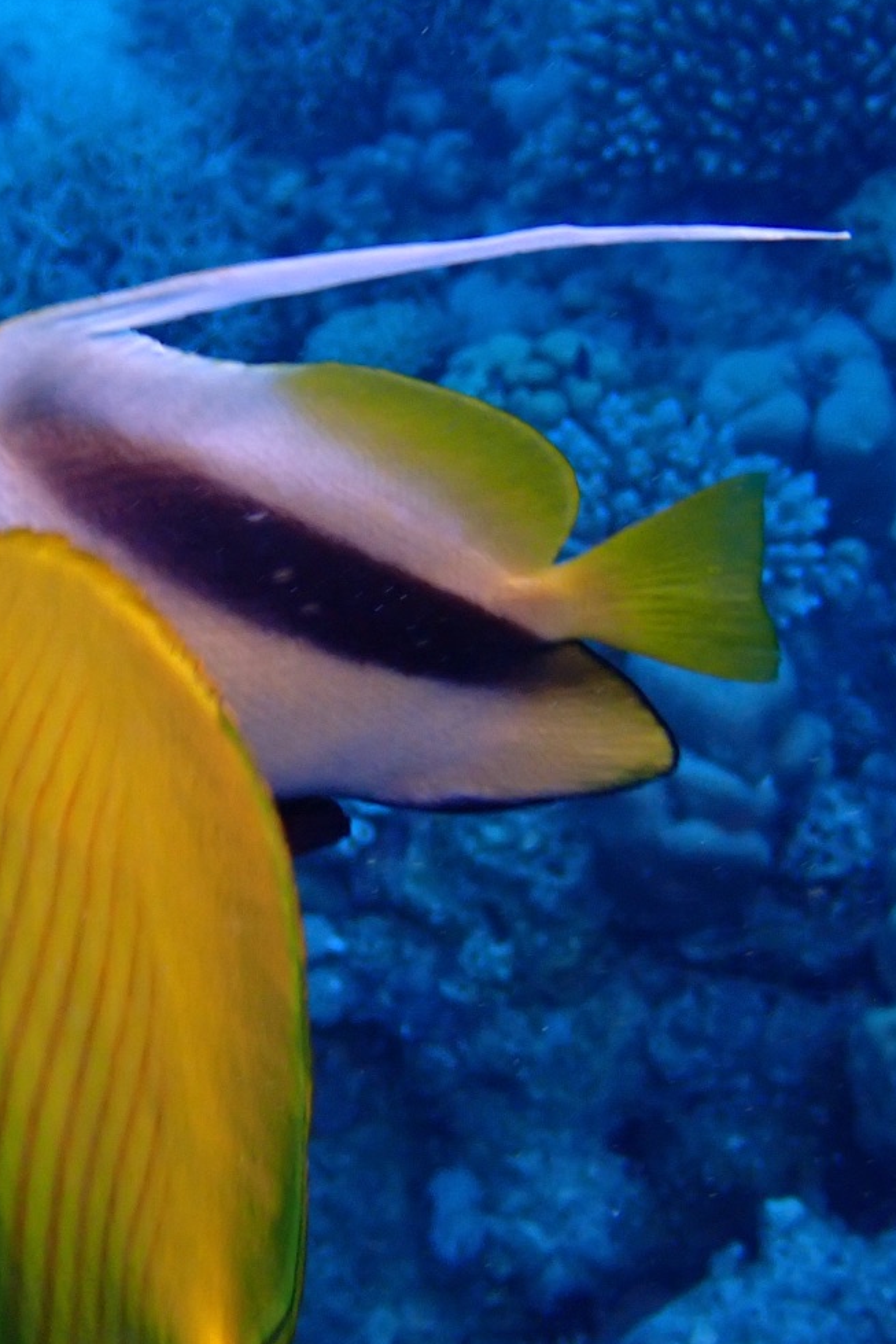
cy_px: 641
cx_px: 251
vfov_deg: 23.9
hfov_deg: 16.0
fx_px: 3172
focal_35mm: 85
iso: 320
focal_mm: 9.01
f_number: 4.5
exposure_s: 1/100
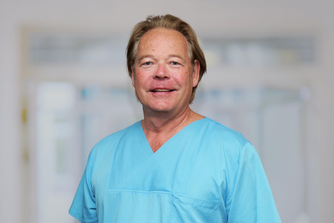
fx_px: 557
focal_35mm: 60
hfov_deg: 33.4
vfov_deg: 22.6
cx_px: 167
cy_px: 112
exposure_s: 1/30
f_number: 5.6
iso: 100
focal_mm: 60
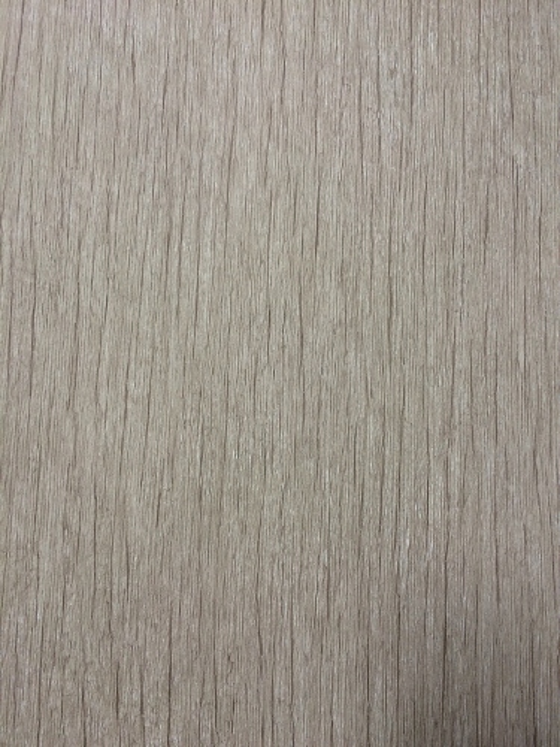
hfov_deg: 48.2
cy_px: 374
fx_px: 626
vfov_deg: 61.7
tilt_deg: -85.3
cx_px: 280
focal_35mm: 29
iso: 125
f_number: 2.2
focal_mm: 4.15
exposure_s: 1/33
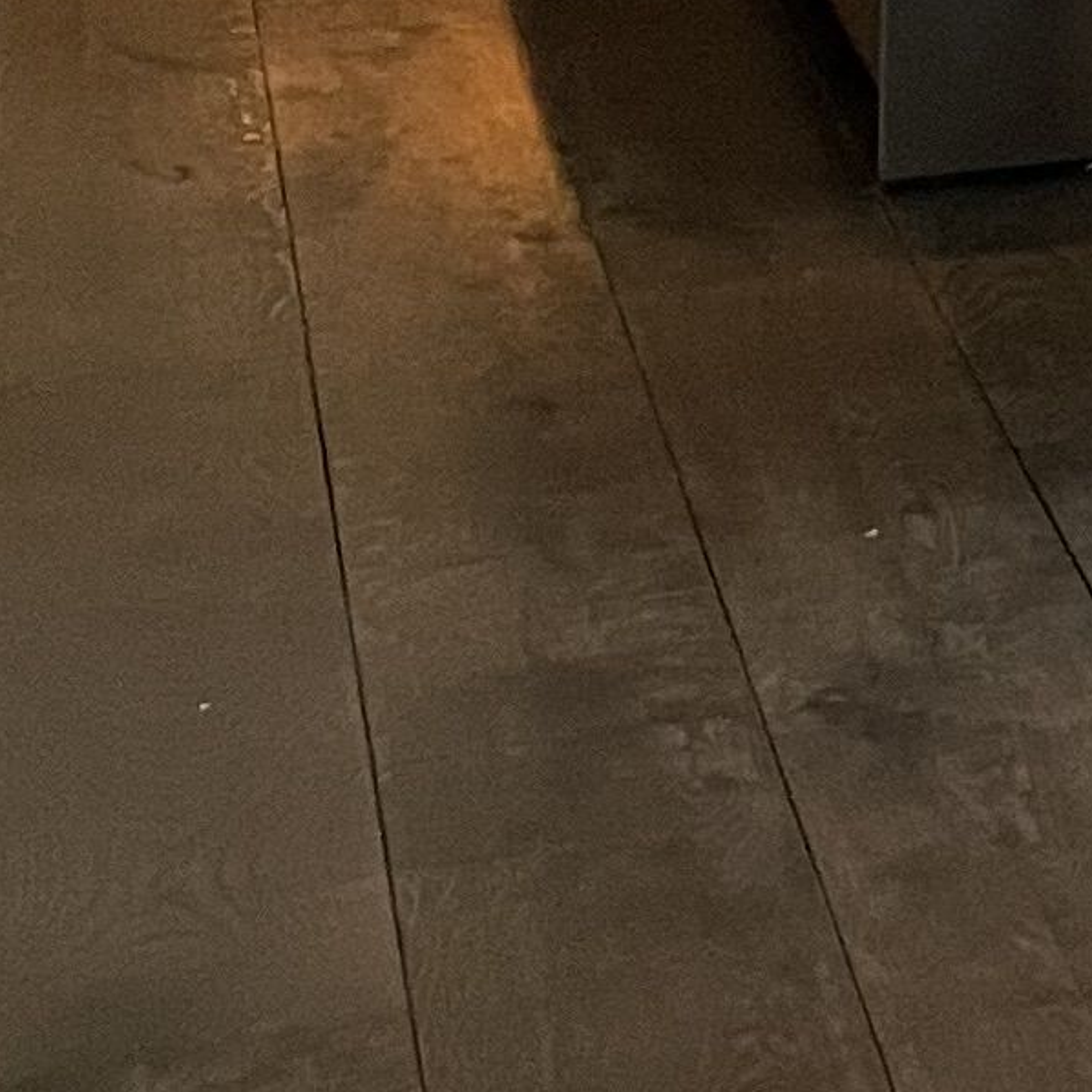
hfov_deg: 10.0
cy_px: -1154
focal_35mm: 155
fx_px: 5532
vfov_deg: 10.3
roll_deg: -0.1
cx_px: 2520
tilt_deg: +0.0
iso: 250
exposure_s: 1/50
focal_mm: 4.2
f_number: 1.6
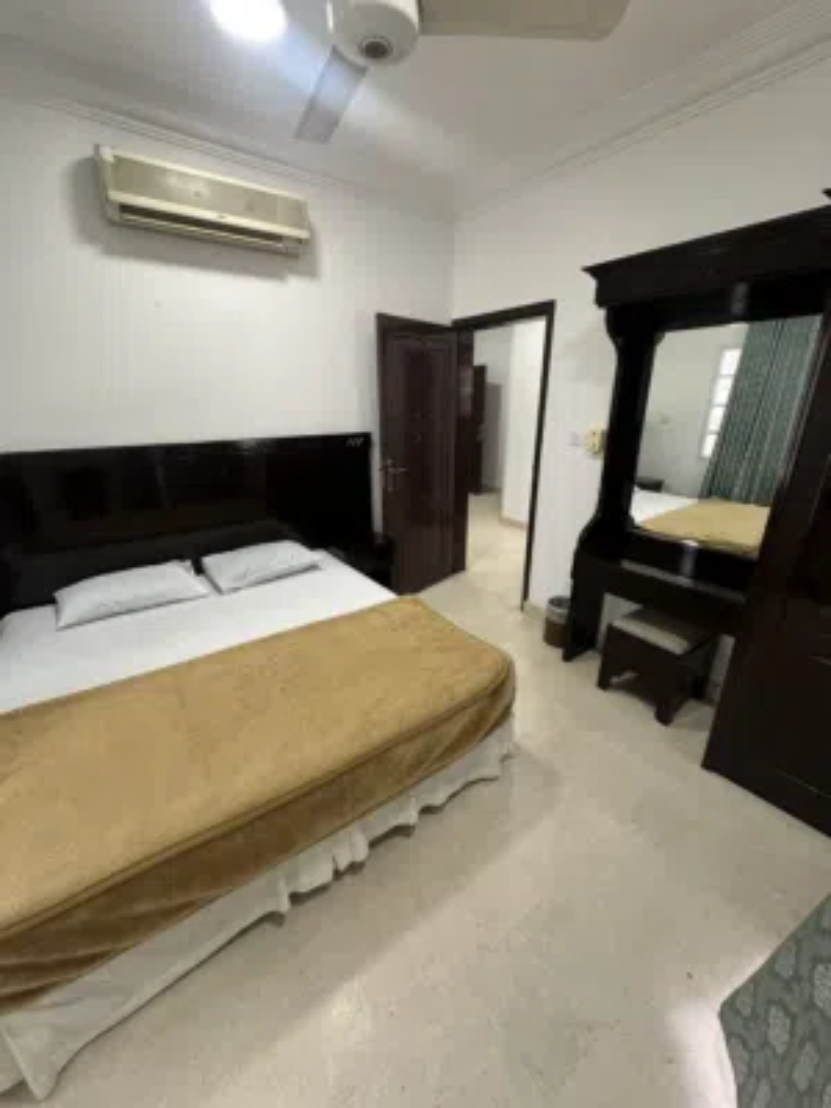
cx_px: 416
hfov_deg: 85.7
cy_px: 554
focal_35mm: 14
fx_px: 448
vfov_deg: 102.1
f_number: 2.2
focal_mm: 2.22
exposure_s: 1/100
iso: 250
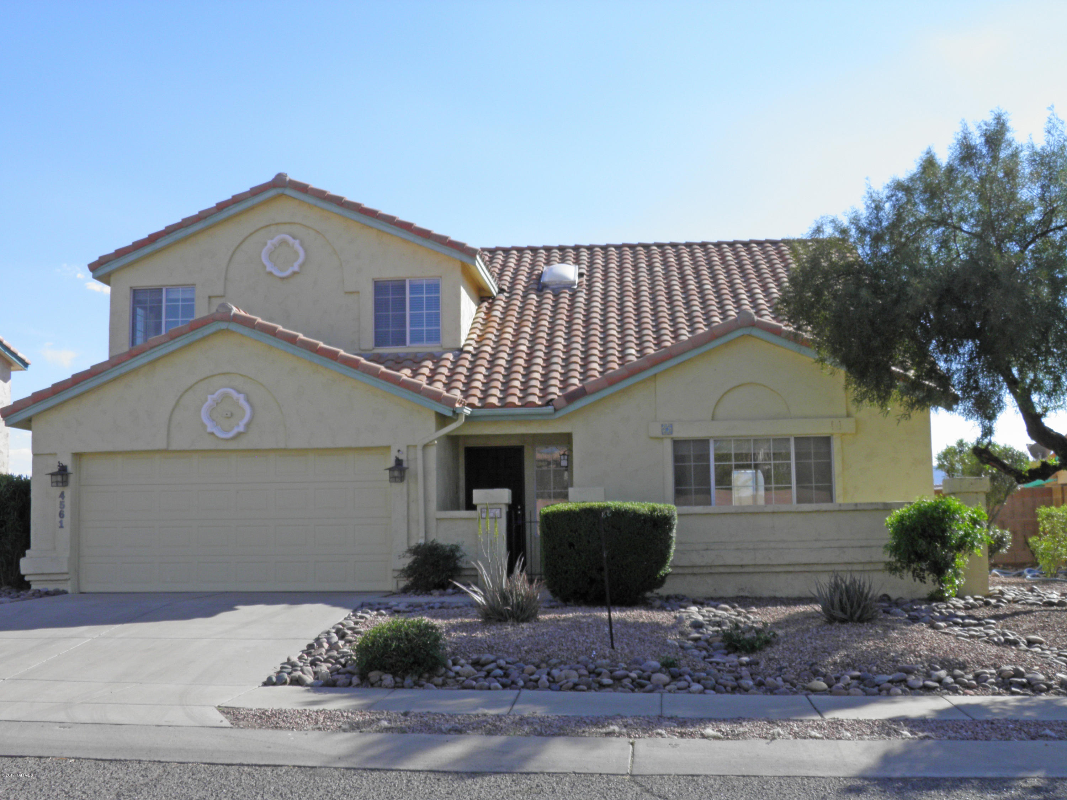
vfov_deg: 36.8
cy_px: 400
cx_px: 534
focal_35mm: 39
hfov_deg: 47.9
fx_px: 1202
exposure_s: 1/200
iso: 50
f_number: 5.7
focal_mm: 7.1
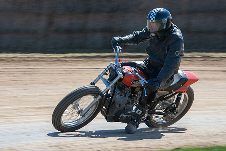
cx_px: 96
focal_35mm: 356
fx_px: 2233
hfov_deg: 5.8
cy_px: 66
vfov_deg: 3.9
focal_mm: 200
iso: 125
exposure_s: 1/125
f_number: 9
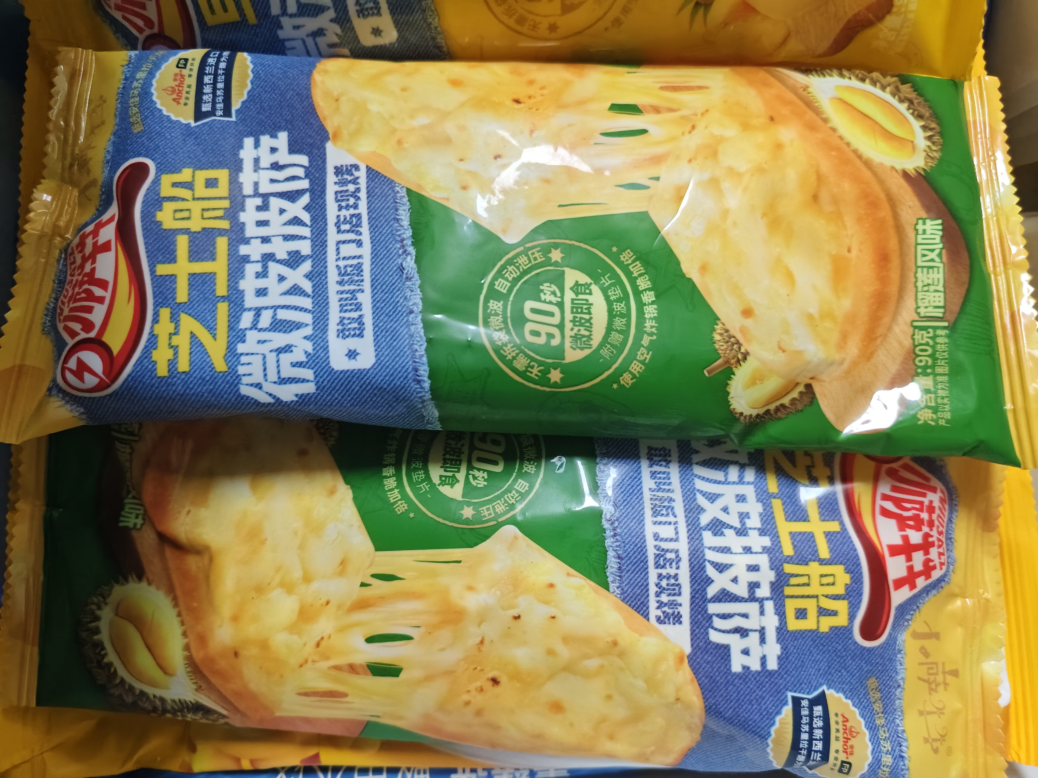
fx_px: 690
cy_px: 389
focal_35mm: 23
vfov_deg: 58.9
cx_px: 519
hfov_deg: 73.9
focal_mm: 5.56
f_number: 1.88
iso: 4003
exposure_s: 1/249
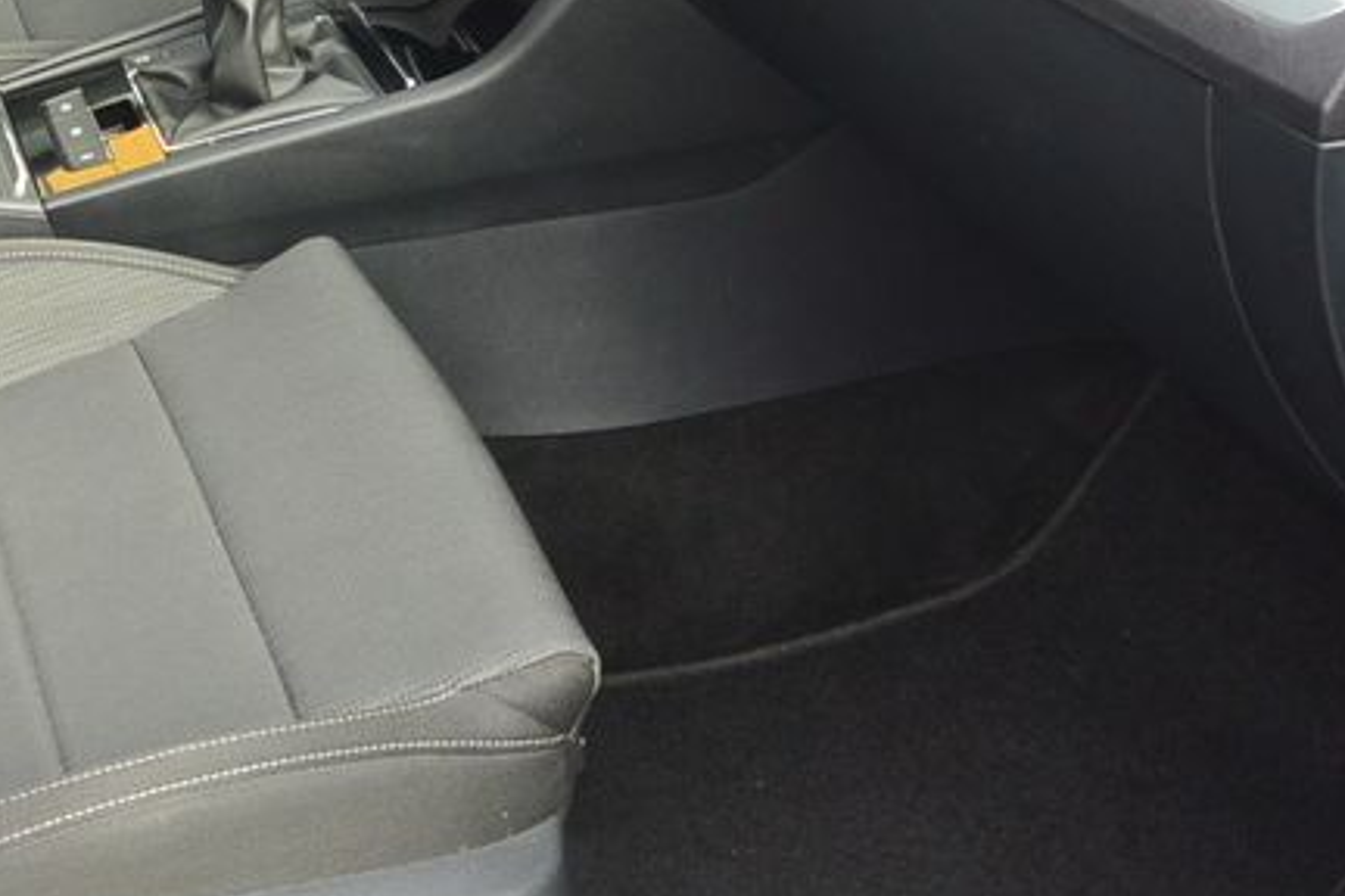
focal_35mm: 64
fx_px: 2391
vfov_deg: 21.2
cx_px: 234
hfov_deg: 30.5
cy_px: 294
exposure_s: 1/100
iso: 160
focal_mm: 10
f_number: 3.5
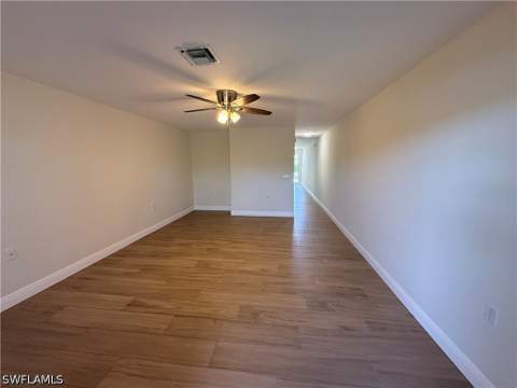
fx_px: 209
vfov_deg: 85.7
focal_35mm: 14
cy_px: 194
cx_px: 258
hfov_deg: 102.1
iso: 250
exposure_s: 1/120
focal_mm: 2.22
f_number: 2.2
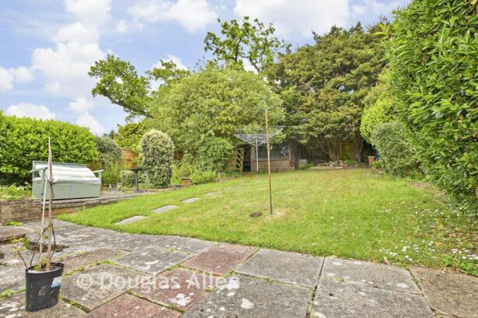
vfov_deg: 73.7
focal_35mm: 16
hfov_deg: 96.7
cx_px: 243
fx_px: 212
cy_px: 164
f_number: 8
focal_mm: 10
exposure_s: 1/125
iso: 125
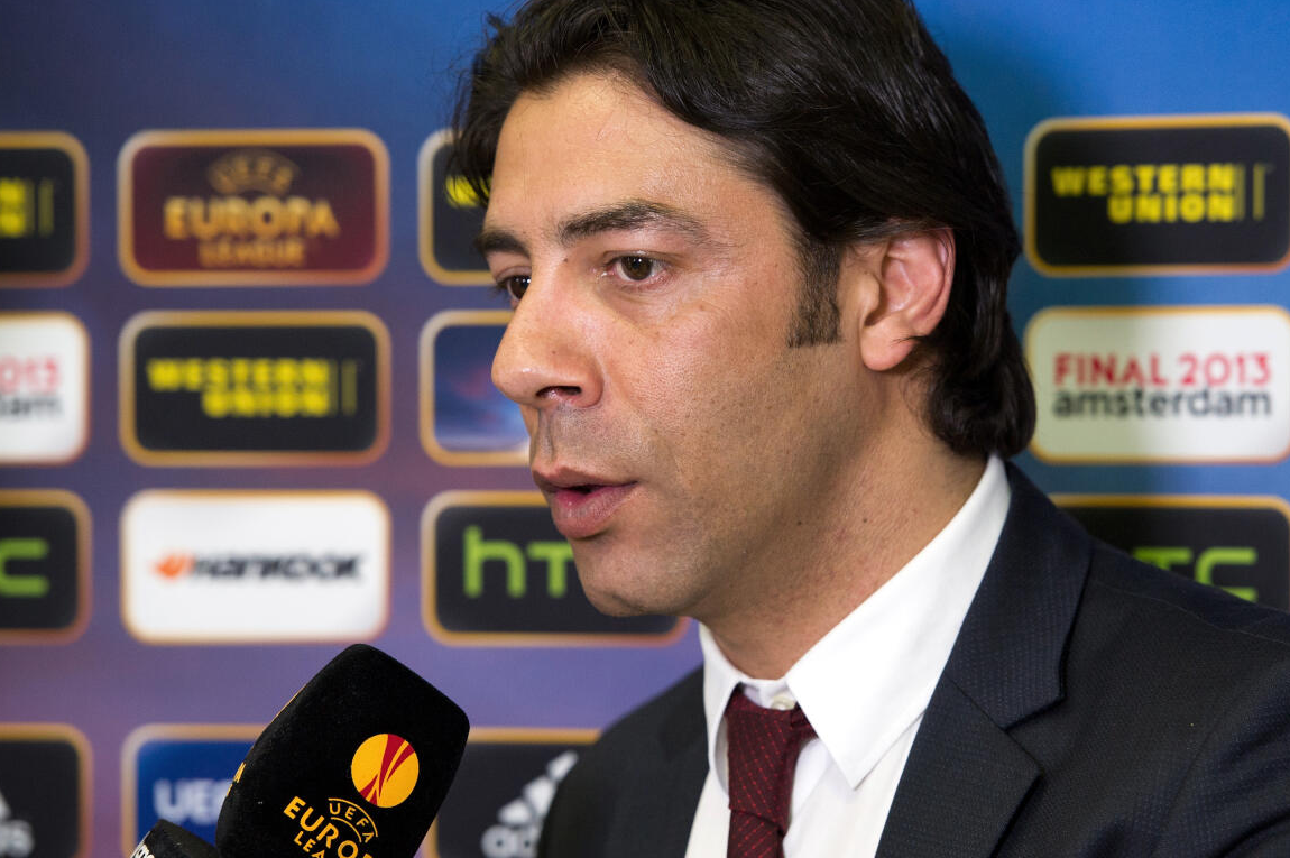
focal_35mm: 167
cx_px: 648
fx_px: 5980
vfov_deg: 8.2
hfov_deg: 12.3
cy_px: 426
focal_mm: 160
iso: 2000
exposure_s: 1/160
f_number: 4
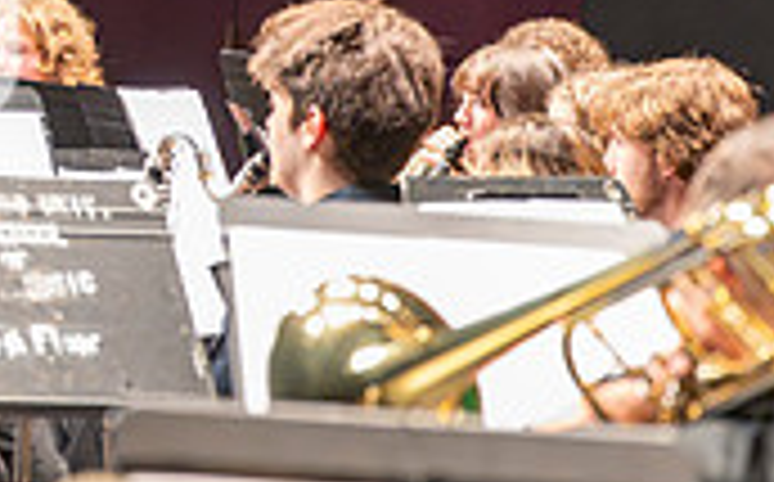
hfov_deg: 7.4
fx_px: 5941
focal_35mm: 282
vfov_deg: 4.6
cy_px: 11
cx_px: -320
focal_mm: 82
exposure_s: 1/640
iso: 12800
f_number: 2.8
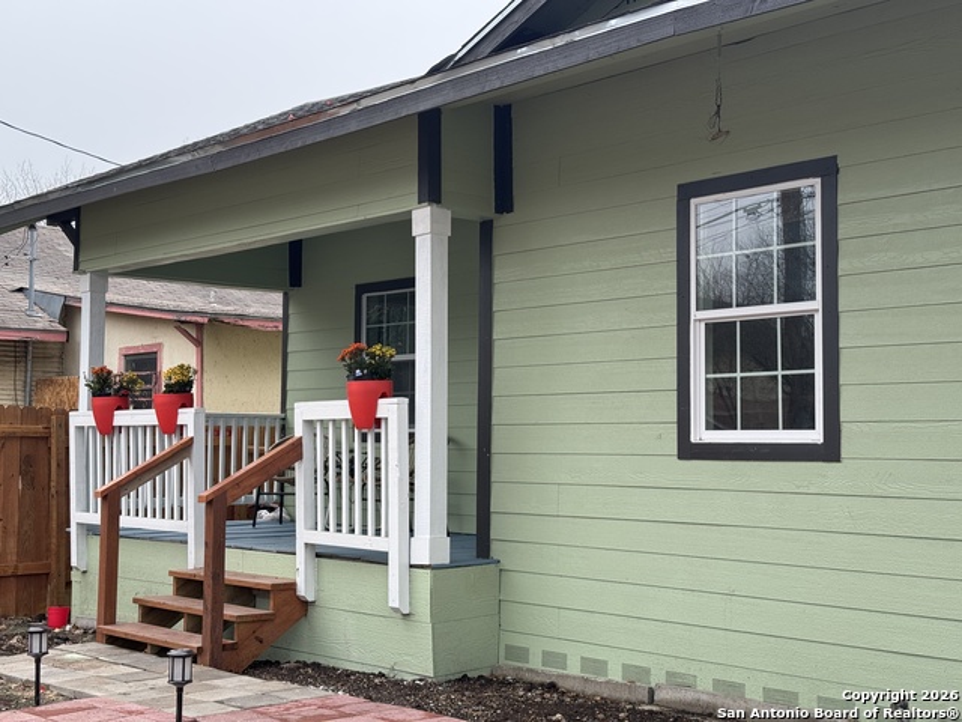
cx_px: 481
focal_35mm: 48
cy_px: 361
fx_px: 1334
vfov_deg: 30.3
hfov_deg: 39.7
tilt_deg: +3.2
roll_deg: -0.6
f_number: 1.78
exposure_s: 1/888
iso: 64
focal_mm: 6.76
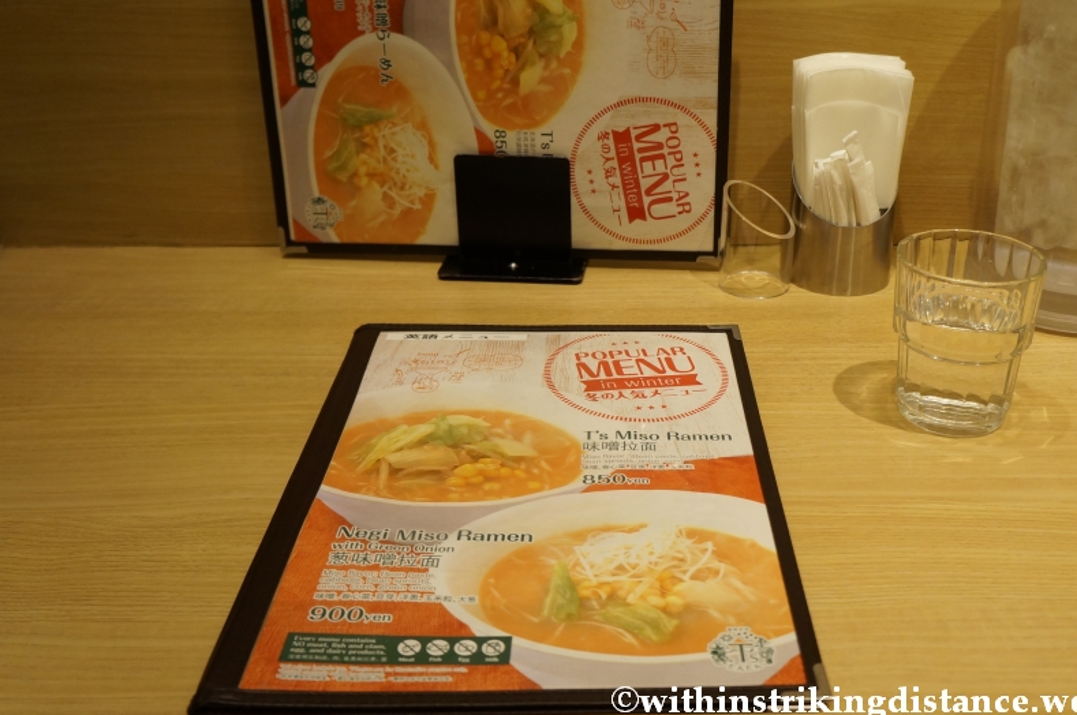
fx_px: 1135
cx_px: 651
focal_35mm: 38
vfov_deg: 34.8
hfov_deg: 50.4
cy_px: 285
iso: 800
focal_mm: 20
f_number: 4
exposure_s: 1/160
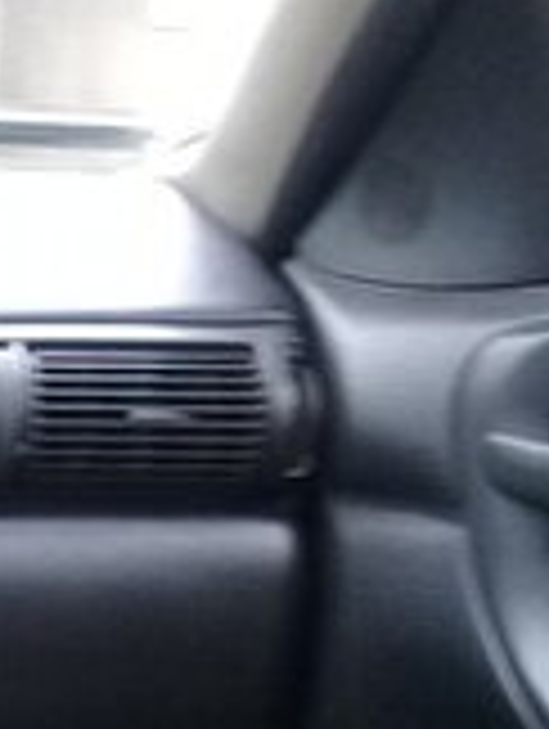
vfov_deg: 15.4
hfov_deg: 9.8
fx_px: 2657
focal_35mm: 126
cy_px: 695
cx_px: -918
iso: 64
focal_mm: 3.3
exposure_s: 1/33
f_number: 2.2
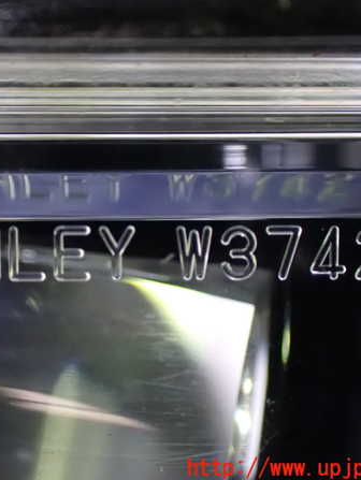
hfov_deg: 24.7
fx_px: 819
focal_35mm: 59
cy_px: 241
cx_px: 107
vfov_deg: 32.7
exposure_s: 1/30
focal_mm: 7.84
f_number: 2.9
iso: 1600
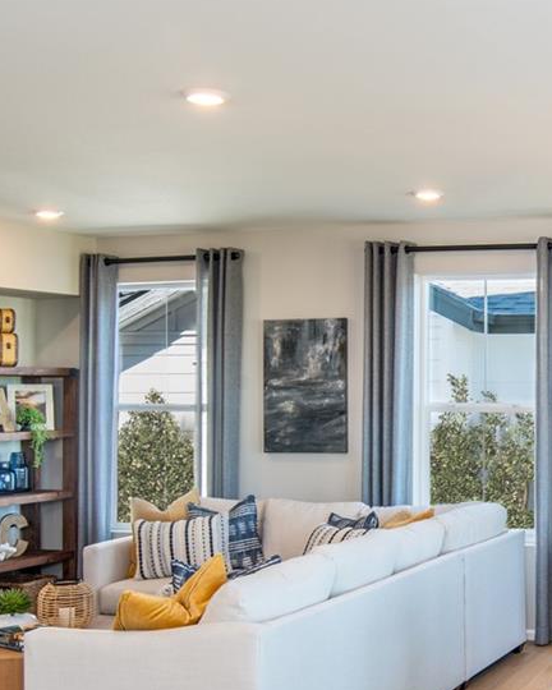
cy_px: 529
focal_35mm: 50
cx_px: 487
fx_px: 1021
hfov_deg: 29.1
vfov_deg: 36.3
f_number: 13
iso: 100
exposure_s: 1
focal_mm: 18
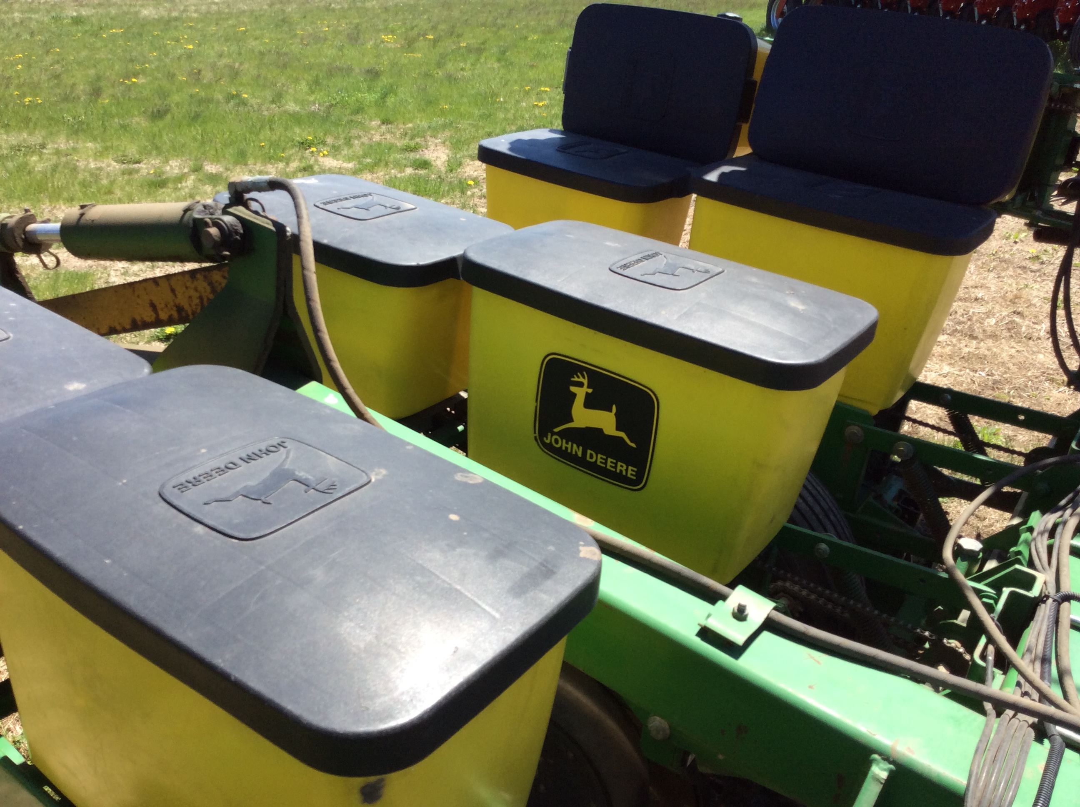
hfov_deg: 56.9
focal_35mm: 32
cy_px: 404
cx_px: 540
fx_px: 997
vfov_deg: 44.1
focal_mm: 3.3
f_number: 2.4
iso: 32
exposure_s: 1/880
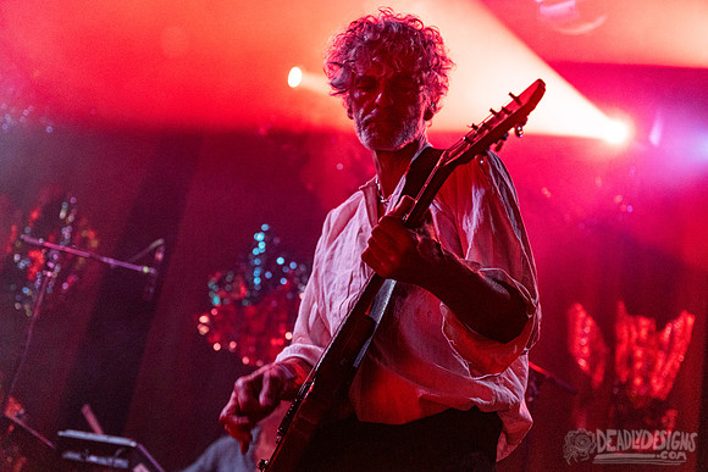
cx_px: 354
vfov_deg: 28.1
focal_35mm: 48
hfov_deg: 41.1
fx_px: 944
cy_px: 236
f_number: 3.2
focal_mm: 48
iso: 2500
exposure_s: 1/125
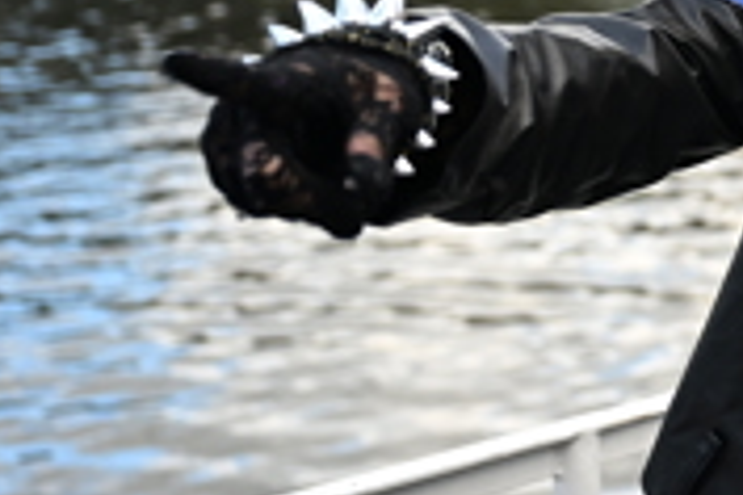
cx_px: 1389
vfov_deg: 10.4
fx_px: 2703
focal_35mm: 131
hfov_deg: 13.8
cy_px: -46
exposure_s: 1/1000
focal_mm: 33.5
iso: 320
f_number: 3.2
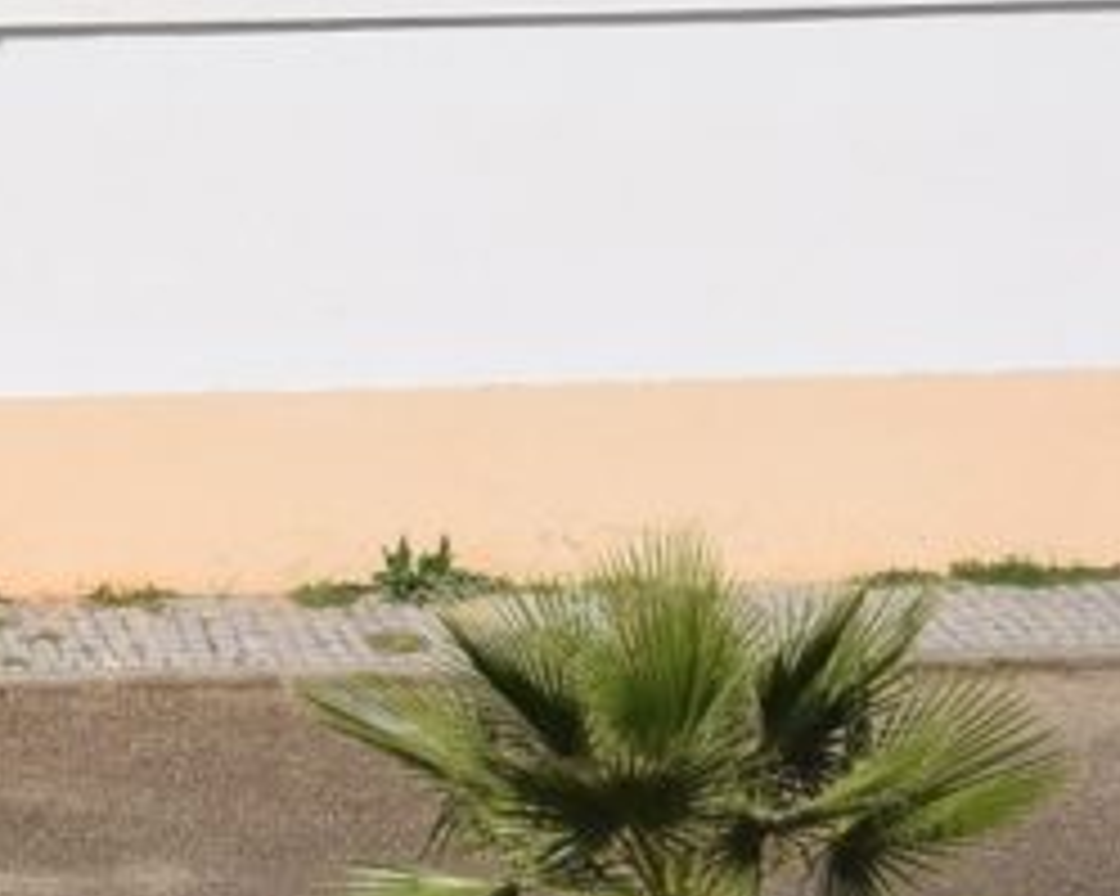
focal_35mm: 168
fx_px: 5564
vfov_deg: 8.9
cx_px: -1093
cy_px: -590
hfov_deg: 10.6
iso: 200
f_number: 11
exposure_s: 1/500
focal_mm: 29
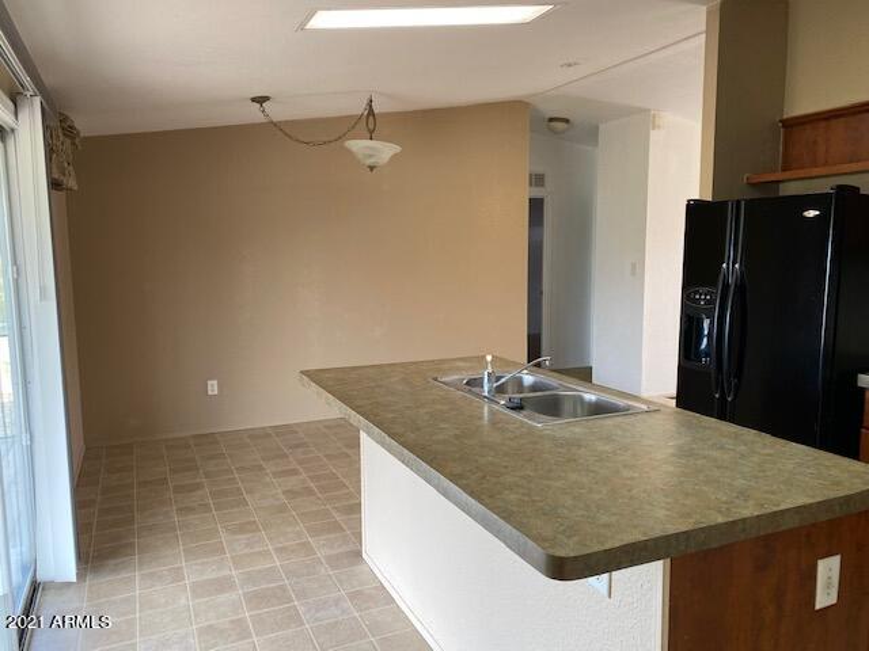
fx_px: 653
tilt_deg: -8.2
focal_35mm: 26
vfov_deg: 53.1
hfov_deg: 67.3
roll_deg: +0.3
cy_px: 326
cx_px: 434
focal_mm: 4.25
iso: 80
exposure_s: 1/60
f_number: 1.8
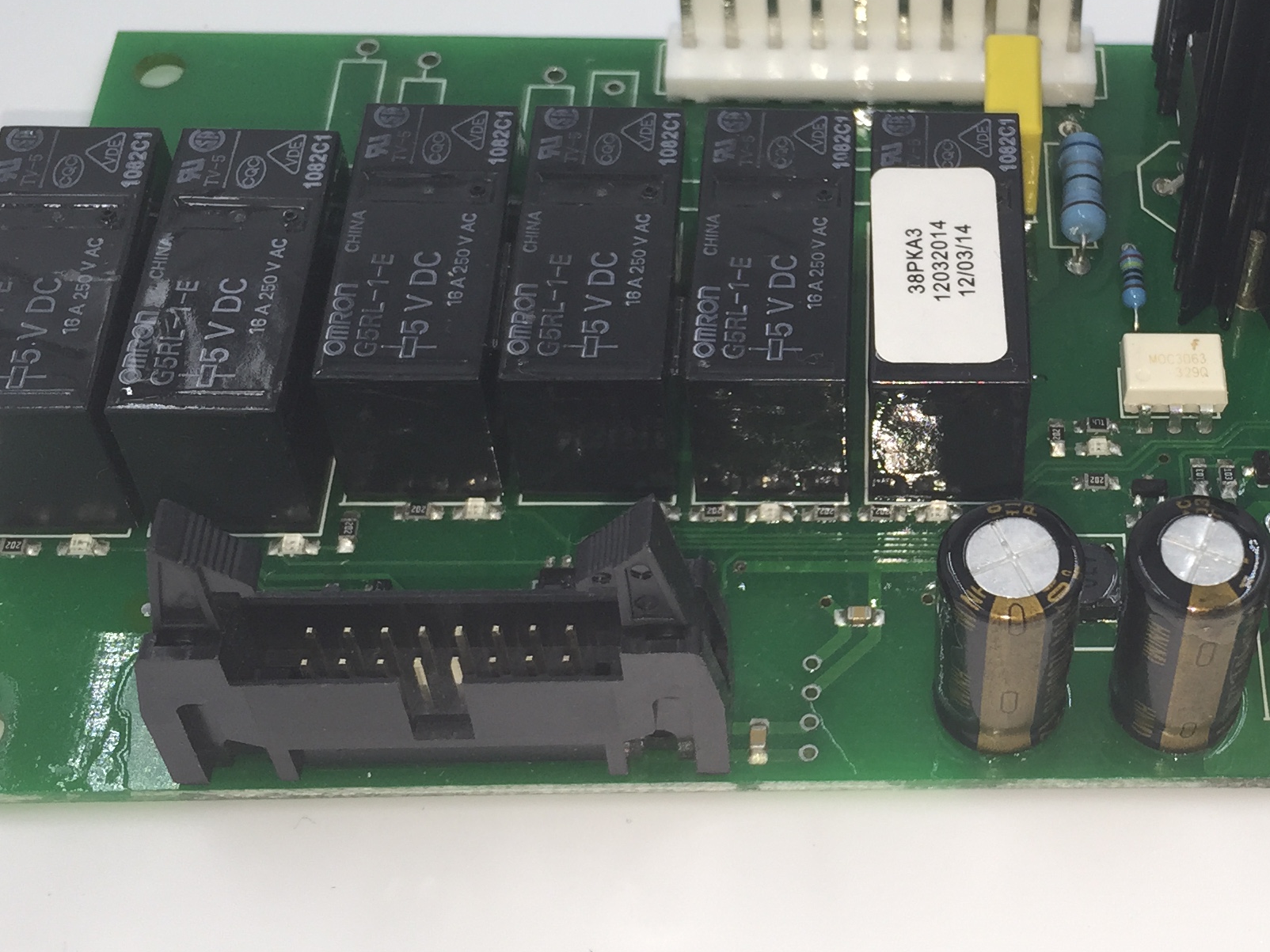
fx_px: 2165
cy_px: 365
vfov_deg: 24.8
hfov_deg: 31.7
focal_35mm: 59
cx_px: 1051
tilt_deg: -51.0
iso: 32
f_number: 2.2
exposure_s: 1/258
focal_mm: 4.15
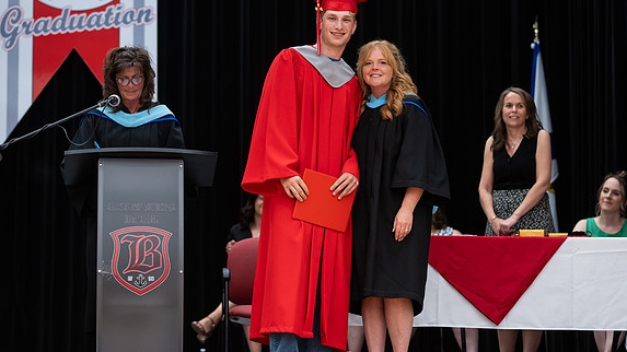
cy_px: 180
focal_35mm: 114
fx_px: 1895
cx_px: 313
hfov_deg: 18.8
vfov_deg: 10.6
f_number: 2.8
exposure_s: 1/200
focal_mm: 85
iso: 1000
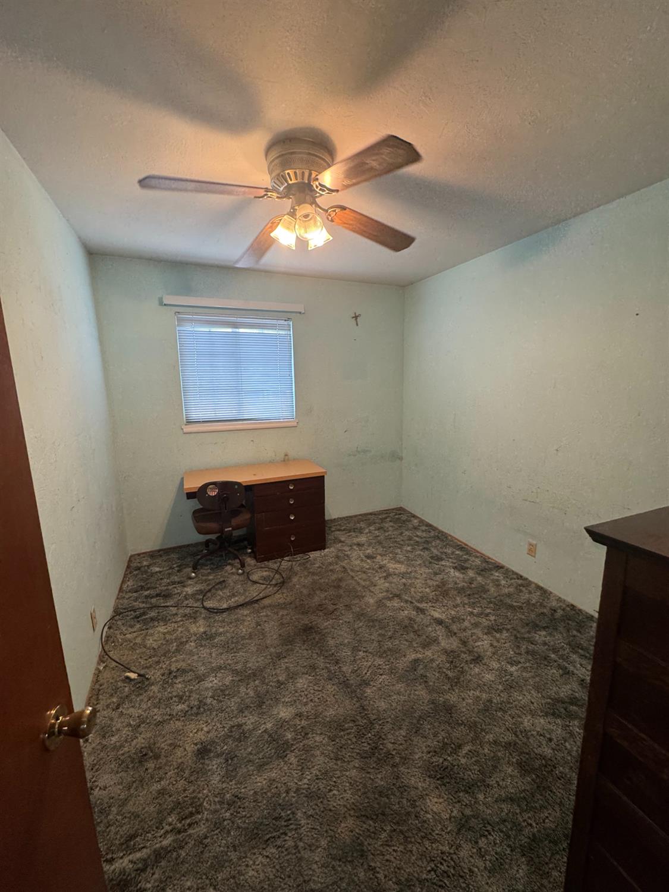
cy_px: 446
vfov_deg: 102.1
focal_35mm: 14
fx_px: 361
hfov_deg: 85.7
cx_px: 334
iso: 200
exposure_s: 1/60
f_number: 2.2
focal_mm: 2.22
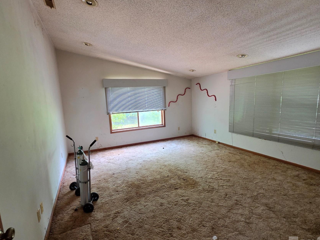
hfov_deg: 94.4
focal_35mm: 16
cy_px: 127
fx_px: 148
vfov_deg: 78.0
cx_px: 153
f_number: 2.2
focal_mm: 2.2
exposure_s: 1/60
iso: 320
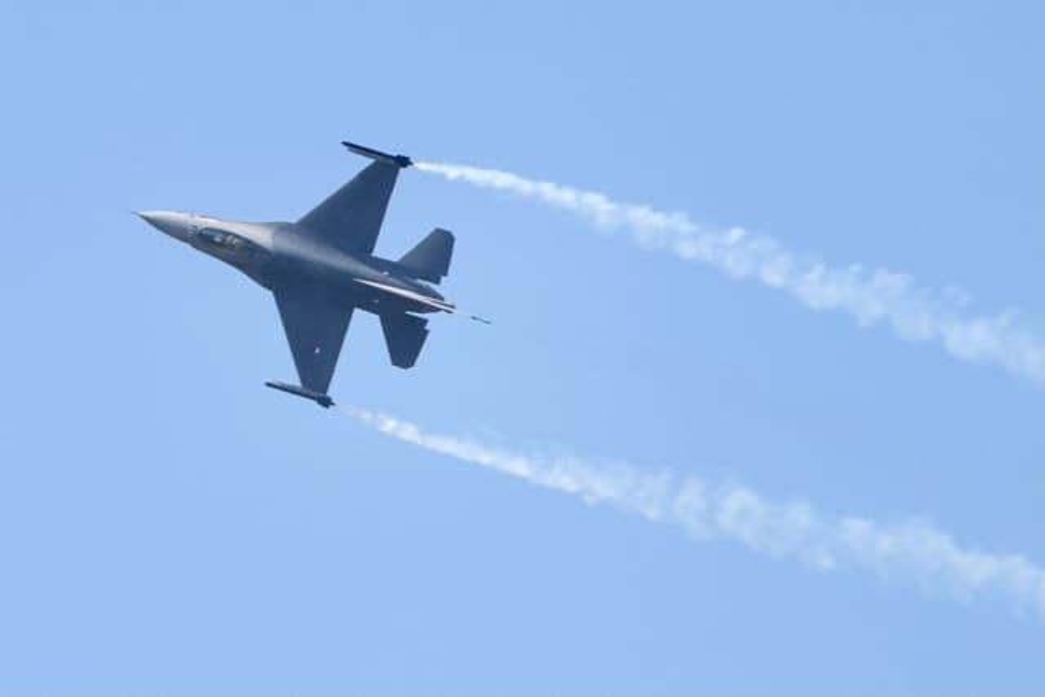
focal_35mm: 158
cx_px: 522
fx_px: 4573
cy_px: 348
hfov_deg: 13.0
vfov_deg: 8.7
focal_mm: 105
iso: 200
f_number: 7.1
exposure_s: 1/800
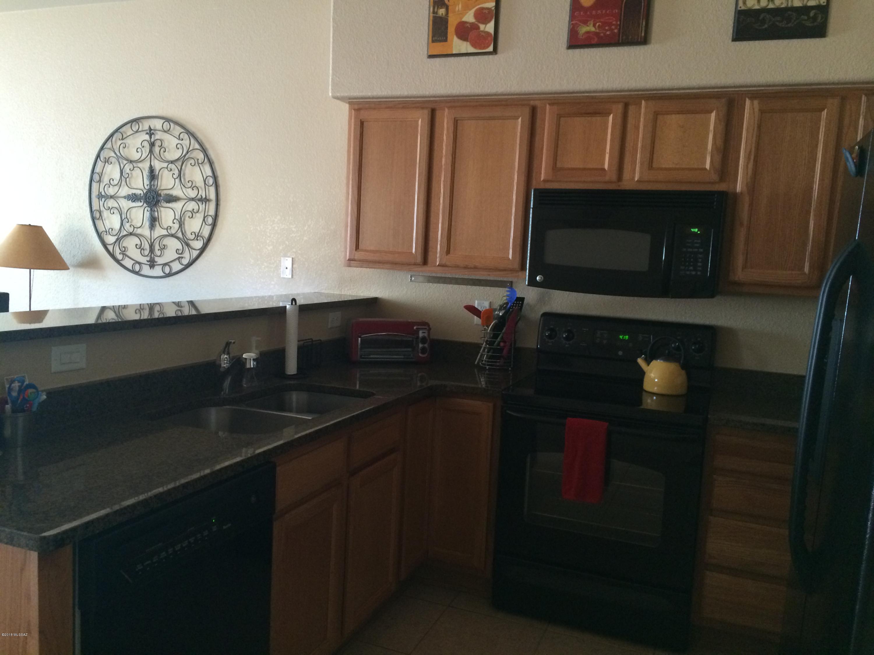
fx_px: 757
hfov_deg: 60.0
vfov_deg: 46.8
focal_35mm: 30
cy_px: 328
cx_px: 437
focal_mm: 4.12
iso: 320
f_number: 2.2
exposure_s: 1/24
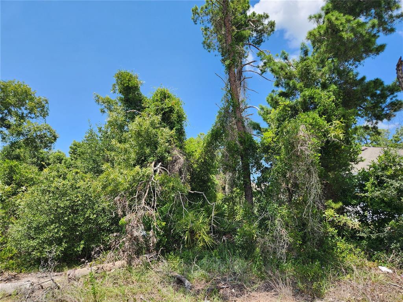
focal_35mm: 23
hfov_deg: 73.9
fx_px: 268
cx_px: 202
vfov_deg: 58.9
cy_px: 151
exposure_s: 1/942
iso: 20
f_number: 1.8
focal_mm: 5.4
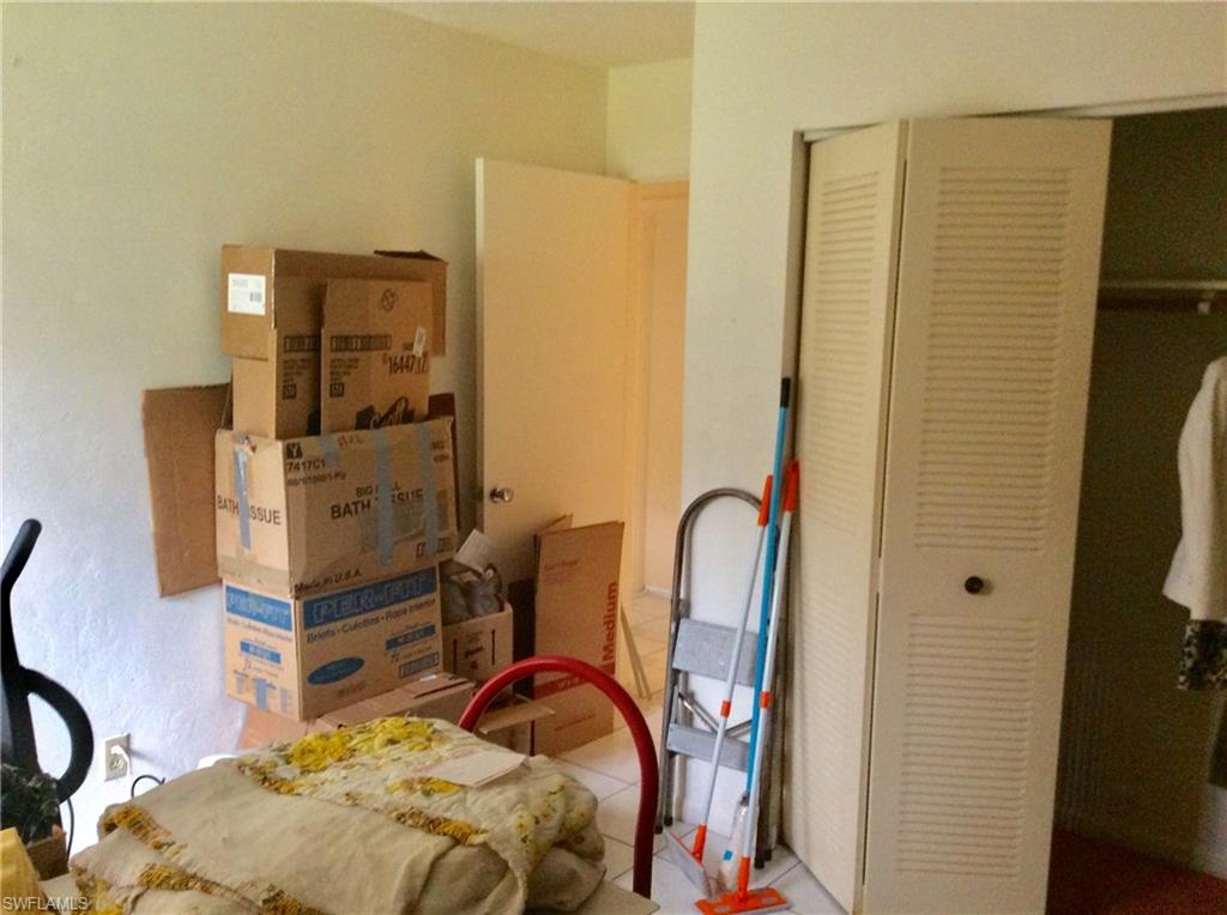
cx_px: 614
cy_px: 458
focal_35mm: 32
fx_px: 1132
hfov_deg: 56.9
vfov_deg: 44.0
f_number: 2.4
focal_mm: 3.3
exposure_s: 1/24
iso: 160
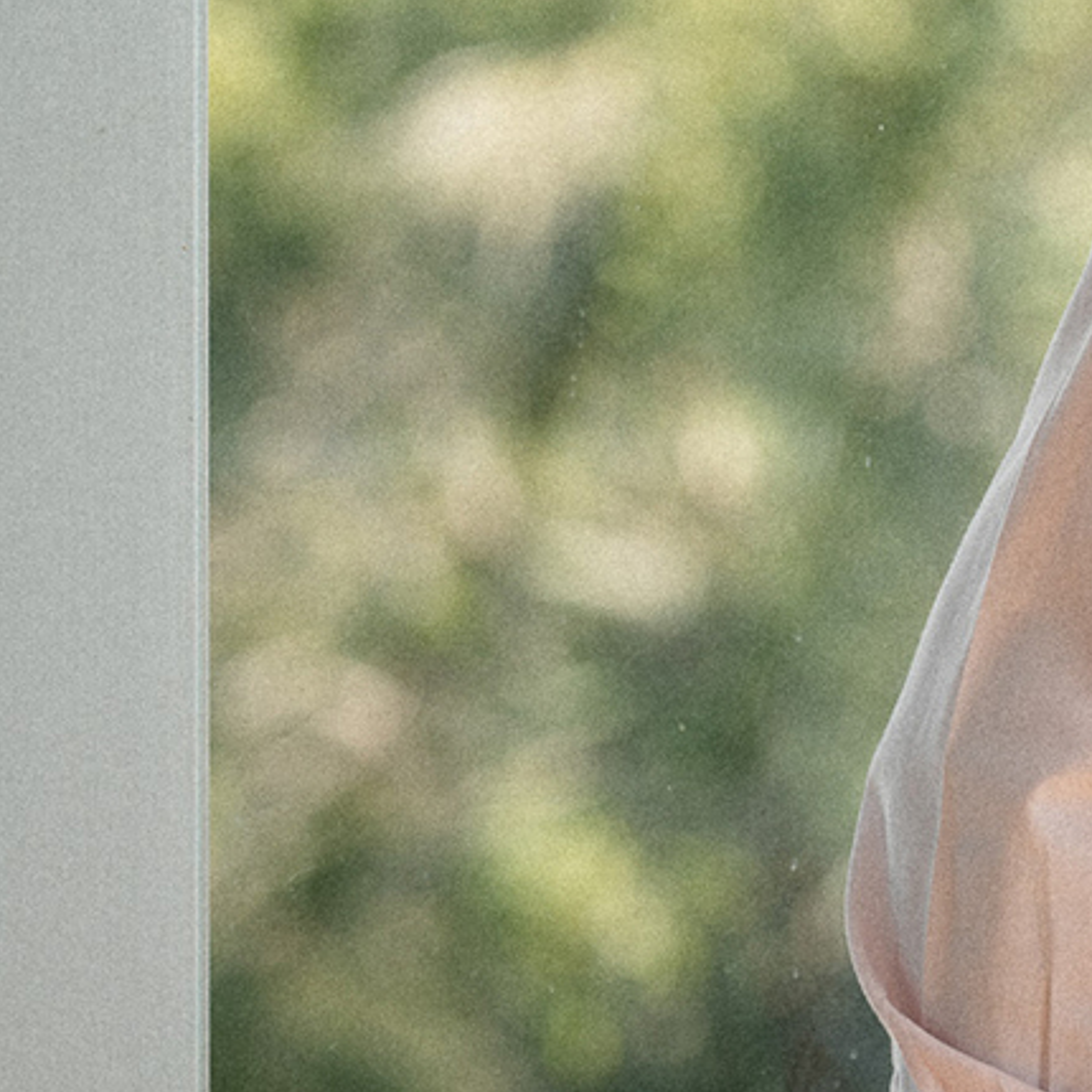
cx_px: 2387
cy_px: 321
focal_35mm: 512
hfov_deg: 3.4
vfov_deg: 3.4
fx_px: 18273
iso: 100
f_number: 4
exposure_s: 1/320
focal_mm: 135
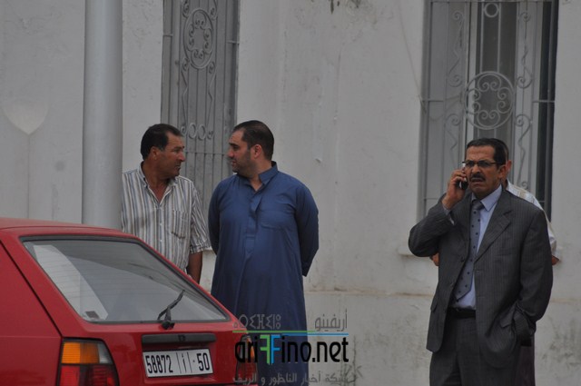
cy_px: 193
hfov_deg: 6.9
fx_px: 4835
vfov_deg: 4.6
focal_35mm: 300
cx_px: 290
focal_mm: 200
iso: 400
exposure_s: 1/1000
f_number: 5.6
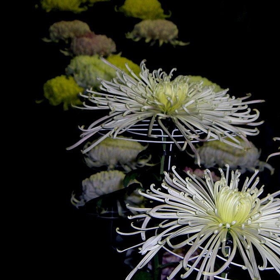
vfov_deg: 14.8
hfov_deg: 14.8
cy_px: 140
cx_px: 181
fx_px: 1080
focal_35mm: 118
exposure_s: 1/80
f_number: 4
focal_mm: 16.3
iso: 200
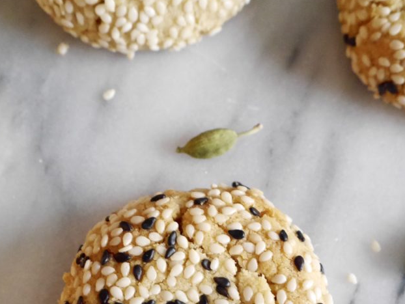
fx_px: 655
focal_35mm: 56
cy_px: 325
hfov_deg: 34.3
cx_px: 202
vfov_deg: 24.5
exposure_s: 1/30
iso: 3200
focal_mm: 17
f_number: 5.6
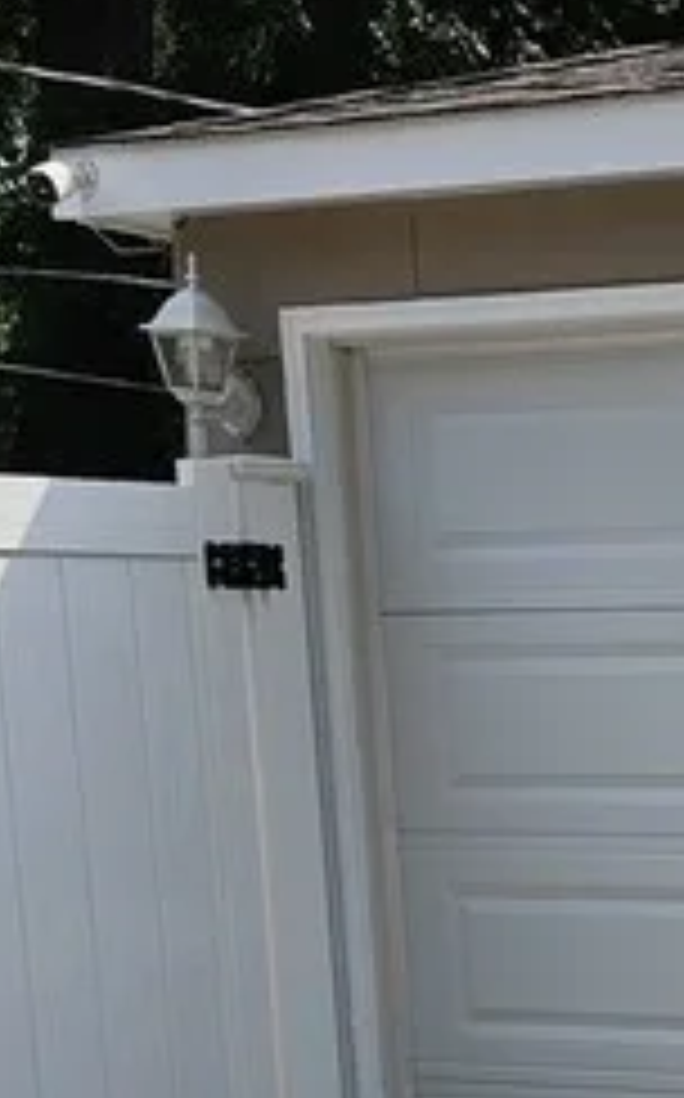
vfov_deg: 18.2
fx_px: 3229
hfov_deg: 10.8
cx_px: 1454
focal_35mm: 108
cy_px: 1368
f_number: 1.7
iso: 10
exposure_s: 1/771
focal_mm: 6.3
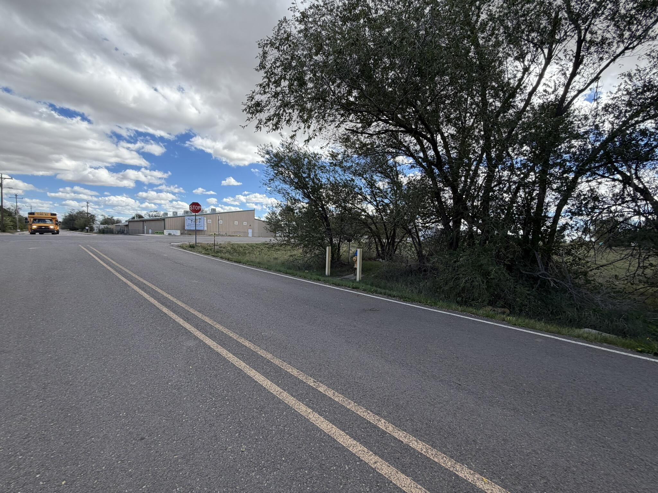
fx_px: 266
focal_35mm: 14
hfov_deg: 102.1
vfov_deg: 85.7
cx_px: 329
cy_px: 246
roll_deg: -1.0
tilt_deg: -1.3
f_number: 2.2
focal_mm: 2.22
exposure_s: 1/770
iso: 40
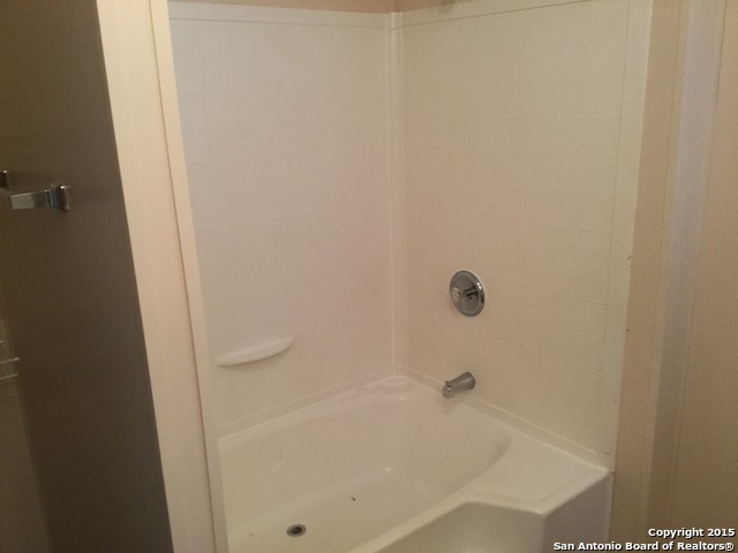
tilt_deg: -15.6
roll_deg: +0.1
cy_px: 276
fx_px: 661
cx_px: 369
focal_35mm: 31
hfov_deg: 58.4
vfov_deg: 45.4
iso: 80
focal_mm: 3.3
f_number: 2.4
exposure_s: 1/30
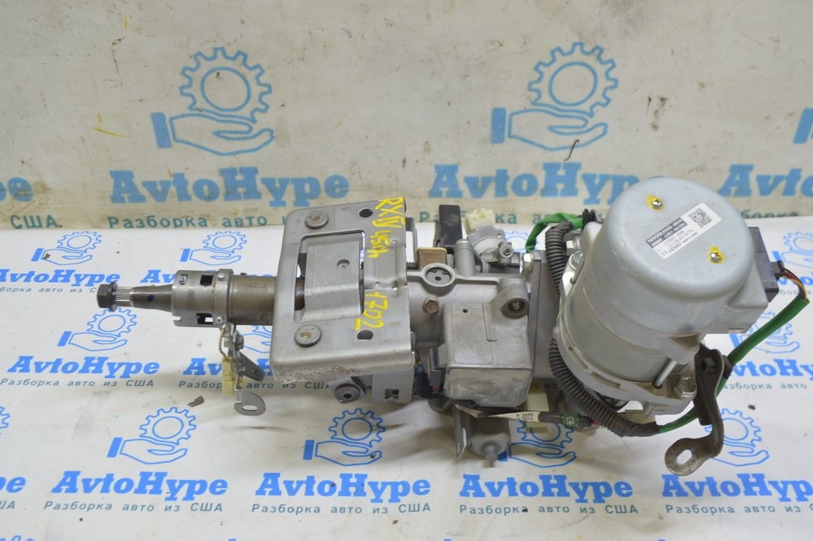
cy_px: 270
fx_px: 846
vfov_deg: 35.4
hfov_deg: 51.3
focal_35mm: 38
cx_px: 406
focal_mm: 25
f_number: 5.6
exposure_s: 1/20
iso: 400
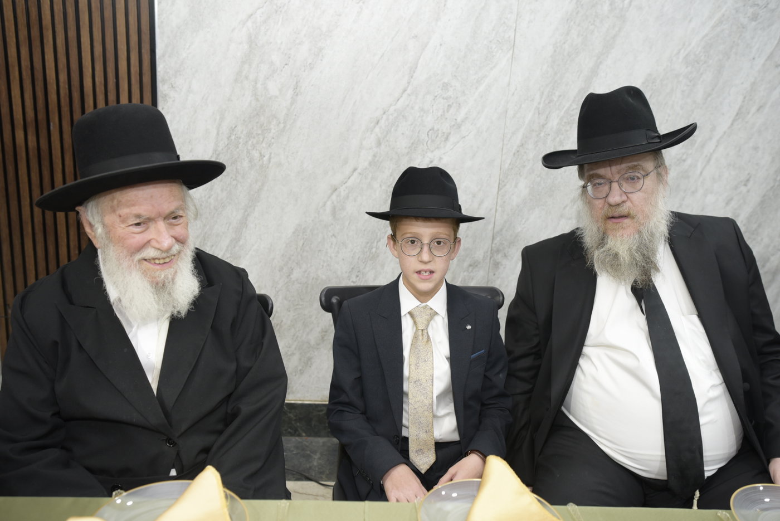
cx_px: 390
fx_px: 694
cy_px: 260
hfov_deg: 58.7
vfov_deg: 41.2
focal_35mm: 32
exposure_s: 1/100
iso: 800
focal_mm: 32
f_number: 4
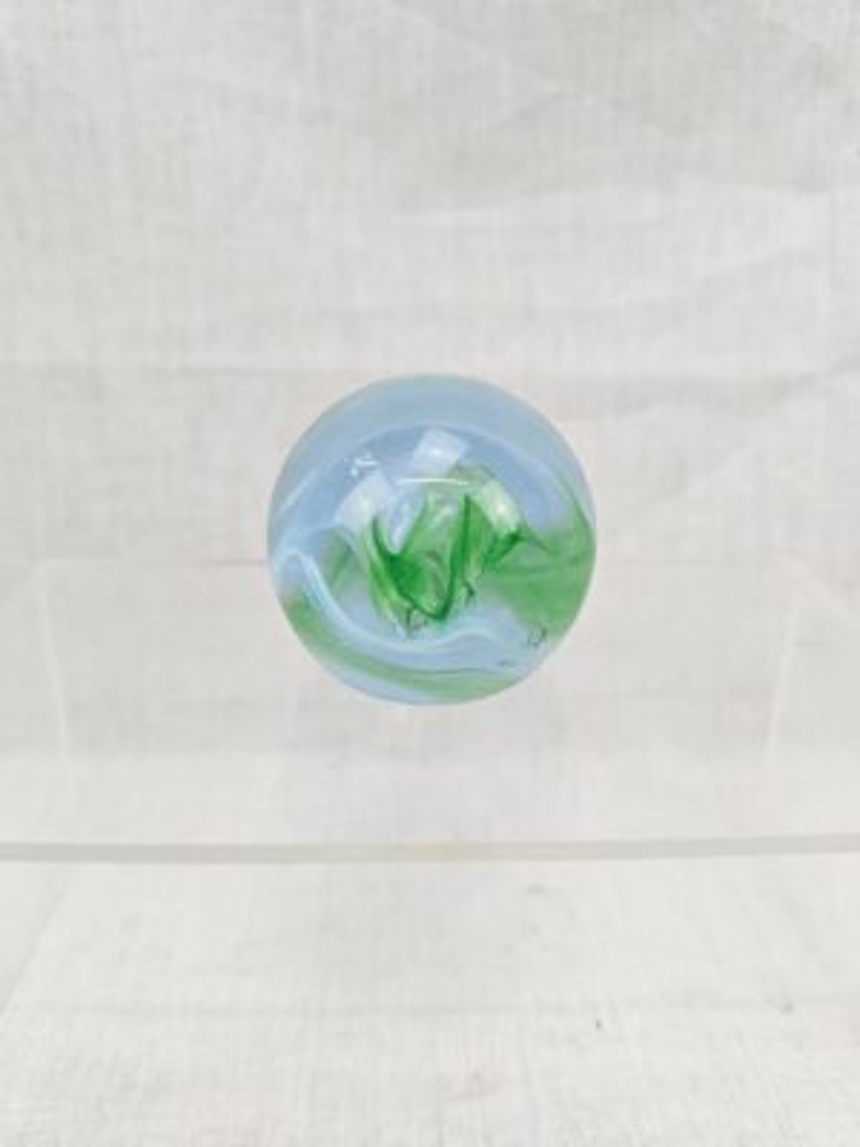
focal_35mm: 23
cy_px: 574
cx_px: 430
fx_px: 762
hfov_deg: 58.9
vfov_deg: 73.9
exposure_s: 1/100
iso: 50
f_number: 1.7
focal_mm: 6.3
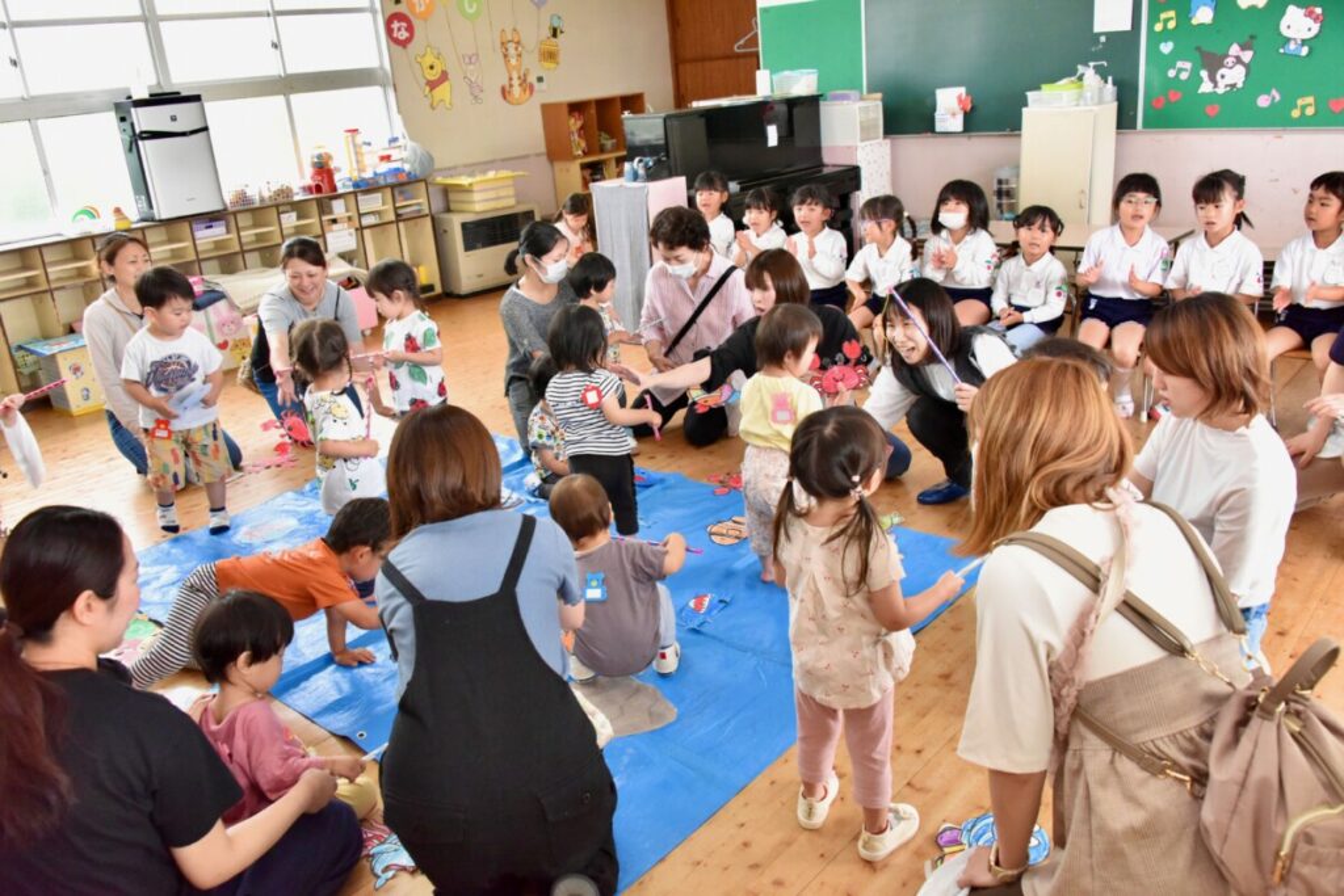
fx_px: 1045
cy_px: 448
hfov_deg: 65.5
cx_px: 672
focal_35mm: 28
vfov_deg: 46.4
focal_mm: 28
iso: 6400
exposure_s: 1/500
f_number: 5.6
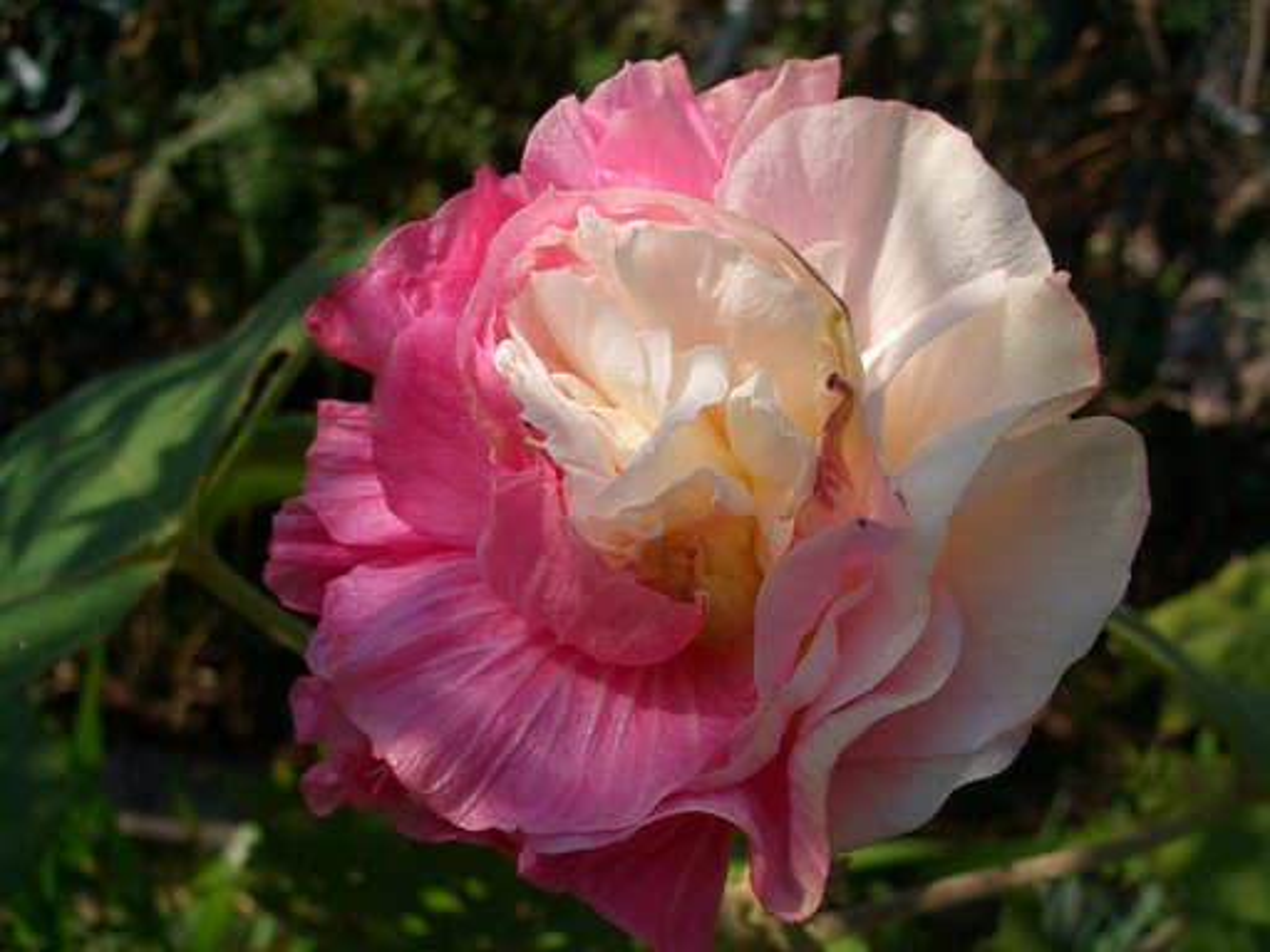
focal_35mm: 41
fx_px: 1504
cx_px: 635
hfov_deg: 45.8
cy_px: 476
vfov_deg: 35.1
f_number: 4.6
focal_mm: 6.8
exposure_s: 1/500
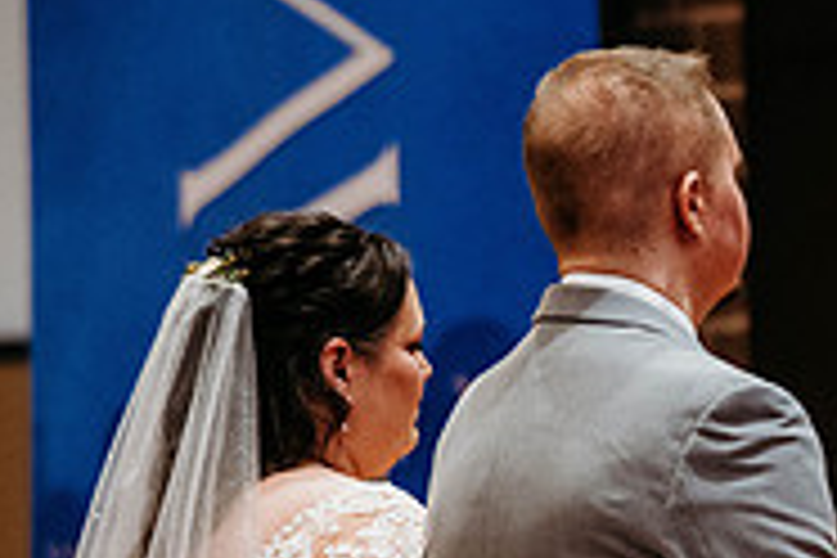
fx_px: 14507
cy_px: 610
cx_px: 922
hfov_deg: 3.3
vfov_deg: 2.2
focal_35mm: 624
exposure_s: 1/250
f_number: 2.8
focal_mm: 200
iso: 2000
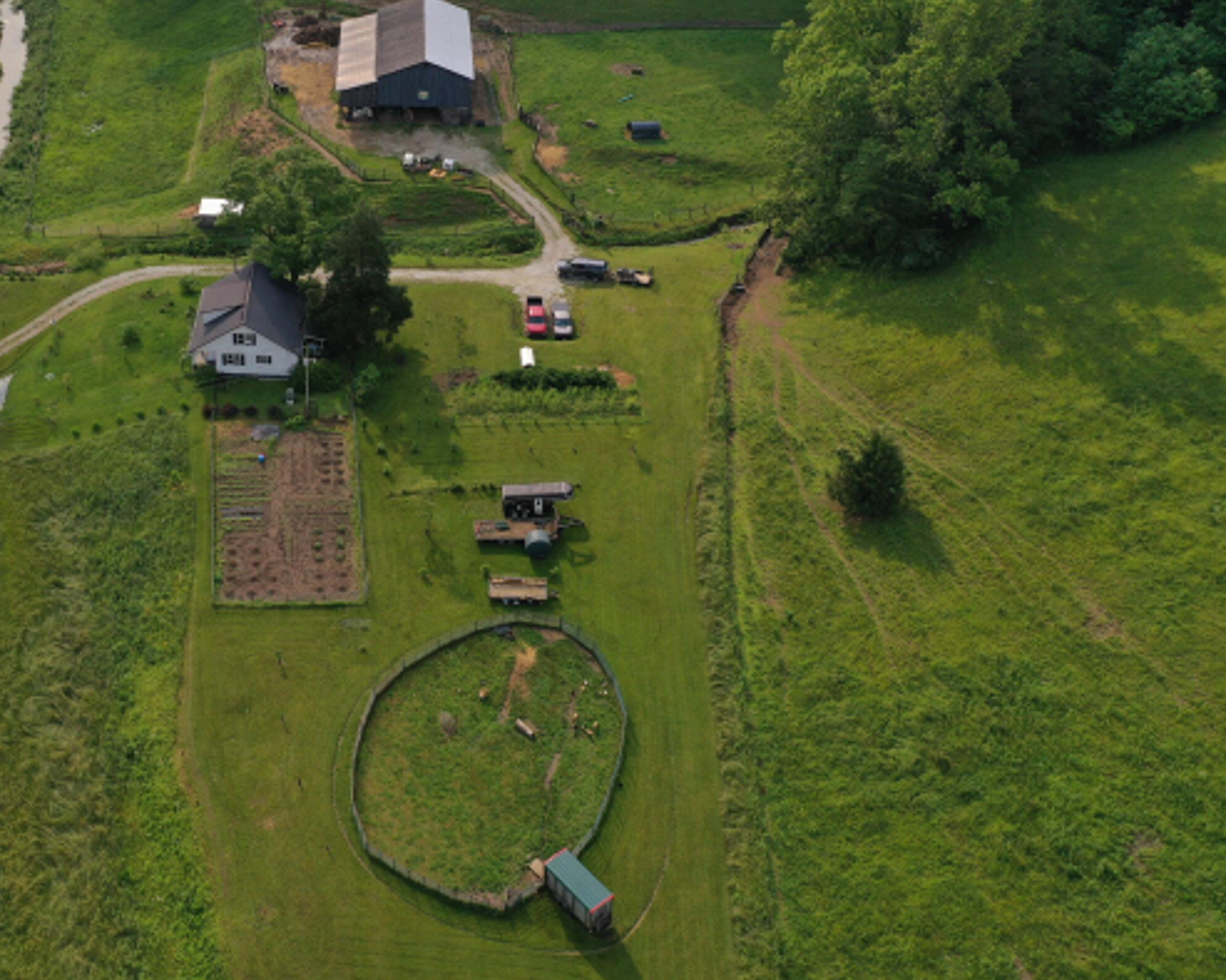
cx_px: 323
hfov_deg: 44.5
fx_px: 1451
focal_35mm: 40
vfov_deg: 37.1
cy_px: 383
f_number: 4.5
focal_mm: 10.26
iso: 100
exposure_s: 1/120
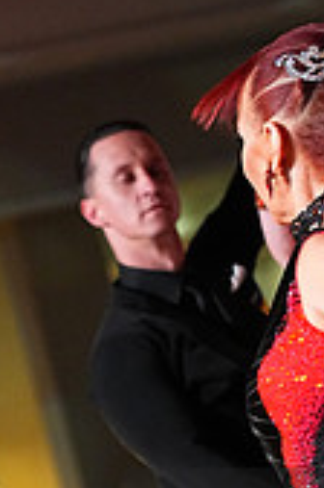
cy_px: 566
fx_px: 5083
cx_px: 525
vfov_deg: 5.5
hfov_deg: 3.6
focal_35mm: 375
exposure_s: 1/400
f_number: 4.5
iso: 6400
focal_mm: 109
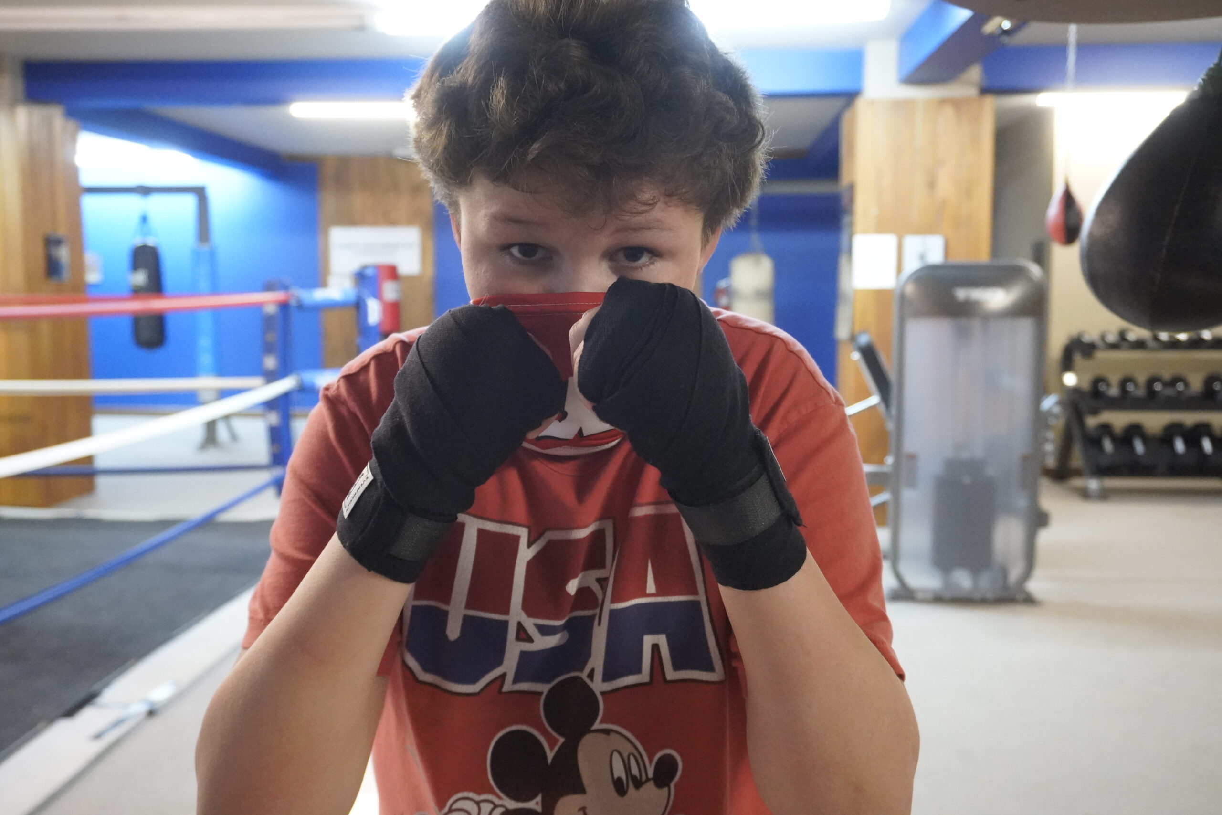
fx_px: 1120
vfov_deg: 40.0
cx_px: 611
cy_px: 408
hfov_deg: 57.2
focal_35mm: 33
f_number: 4
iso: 6400
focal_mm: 22
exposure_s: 1/80
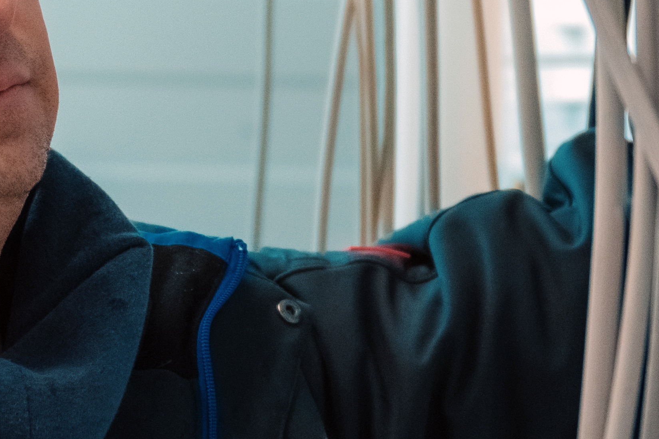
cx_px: 590
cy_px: 401
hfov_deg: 4.1
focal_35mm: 500
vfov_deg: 2.7
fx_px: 9153
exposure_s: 1/160
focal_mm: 104
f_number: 2.8
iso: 2000
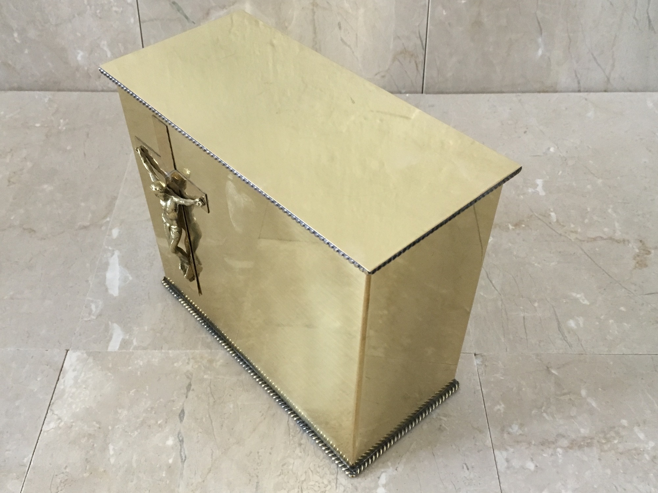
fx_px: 551
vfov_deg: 48.2
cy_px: 246
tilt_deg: -47.9
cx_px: 329
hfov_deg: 61.7
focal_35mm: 29
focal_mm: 4.15
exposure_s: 1/20
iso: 200
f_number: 2.2
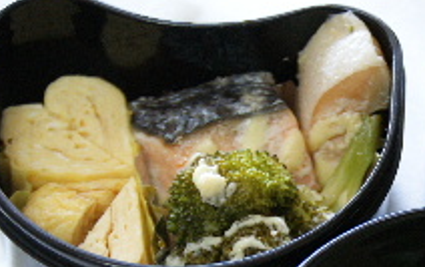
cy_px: 292
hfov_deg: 15.6
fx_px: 1531
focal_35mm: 132
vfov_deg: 9.9
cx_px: 400
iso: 400
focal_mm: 40
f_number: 4.5
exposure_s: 1/25
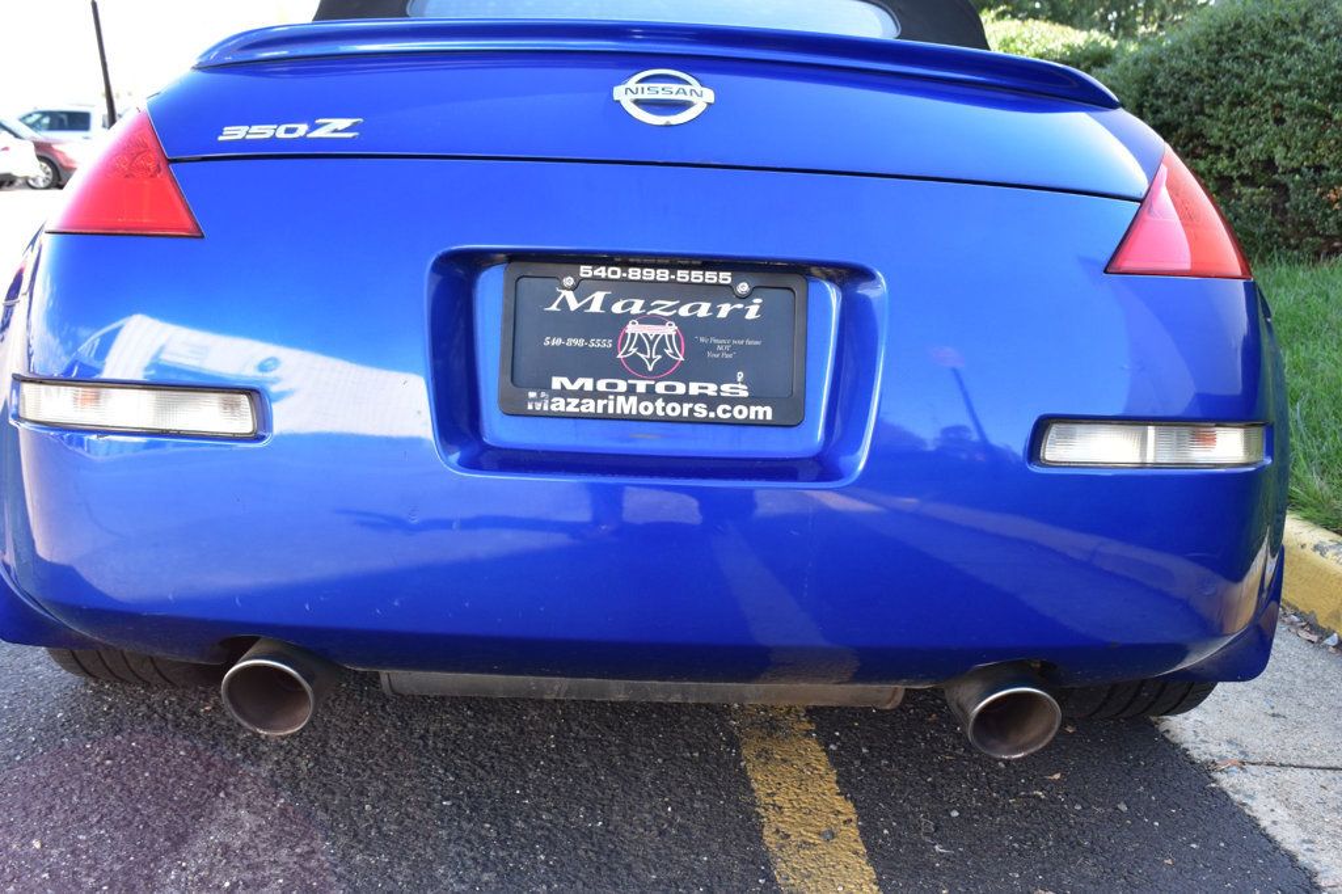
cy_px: 447
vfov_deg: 36.8
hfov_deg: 53.1
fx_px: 1341
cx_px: 671
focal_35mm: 36
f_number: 9
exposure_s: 1/100
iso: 400
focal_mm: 24
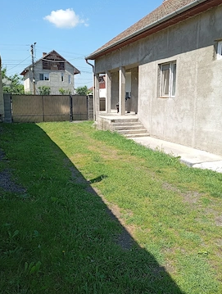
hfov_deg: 45.6
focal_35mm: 31
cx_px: 113
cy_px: 145
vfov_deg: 58.2
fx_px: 264
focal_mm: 4.27
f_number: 1.8
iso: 100
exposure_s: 1/435
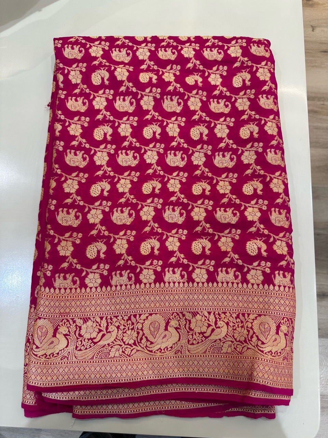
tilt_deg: -78.0
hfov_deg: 56.8
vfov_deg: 71.6
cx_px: 164
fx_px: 303
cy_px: 219
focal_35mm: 24
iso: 80
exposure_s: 1/100
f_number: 1.78
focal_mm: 6.86
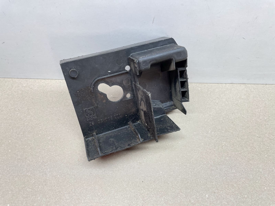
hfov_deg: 67.3
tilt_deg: -53.4
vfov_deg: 53.1
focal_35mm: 26
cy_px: 103
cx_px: 138
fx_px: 207
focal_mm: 4.2
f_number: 1.6
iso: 100
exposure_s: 1/100
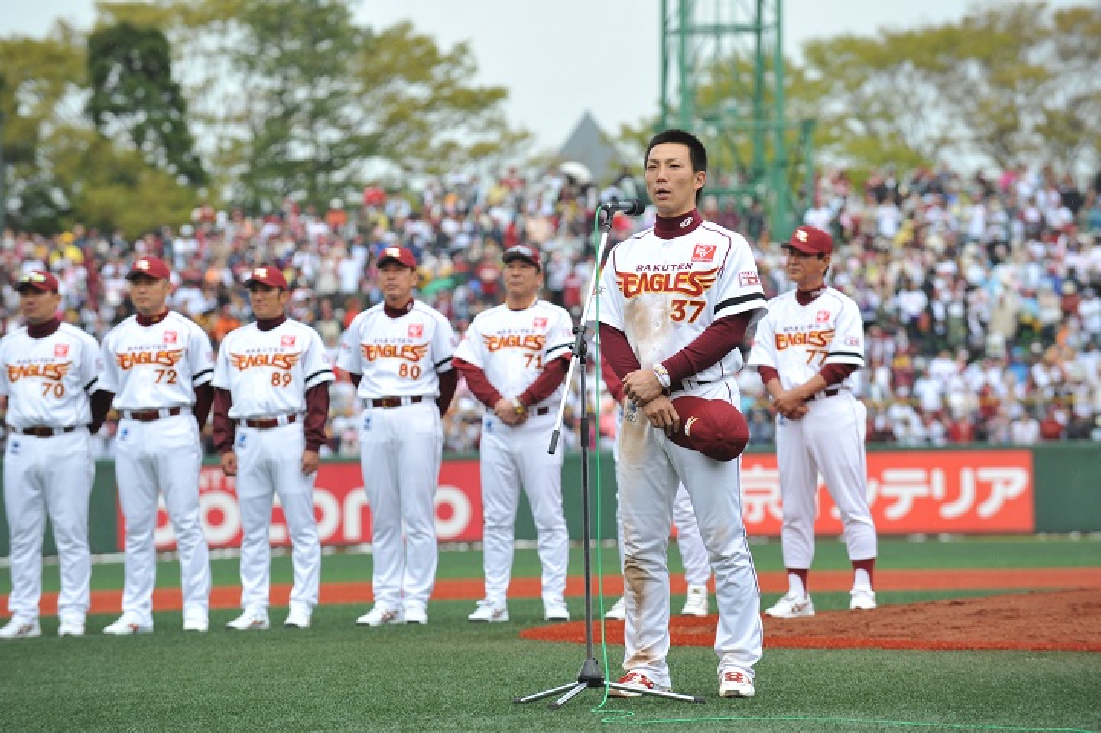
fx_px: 6112
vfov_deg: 6.9
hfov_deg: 10.3
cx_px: 550
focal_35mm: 200
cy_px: 366
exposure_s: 1/400
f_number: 6.3
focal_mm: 200
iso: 800
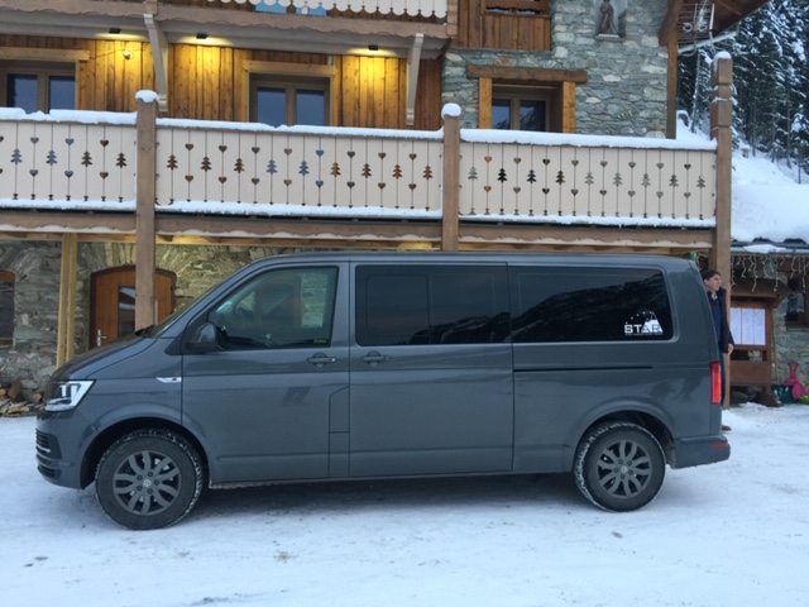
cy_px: 304
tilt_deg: +2.7
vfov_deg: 48.2
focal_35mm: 29
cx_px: 404
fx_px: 678
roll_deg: -1.2
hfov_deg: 61.7
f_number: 2.2
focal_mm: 4.15
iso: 32
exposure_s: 1/33
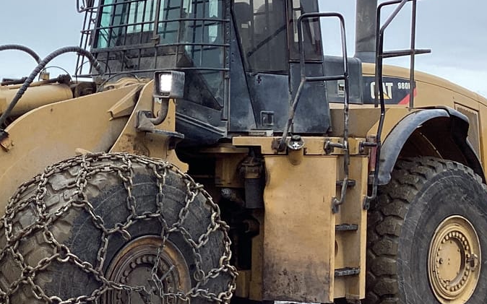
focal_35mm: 78
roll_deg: -1.5
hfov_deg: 25.8
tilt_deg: -1.5
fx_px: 1035
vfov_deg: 16.7
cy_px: 173
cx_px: 69
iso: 25
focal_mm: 3.3
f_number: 2.4
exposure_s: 1/403
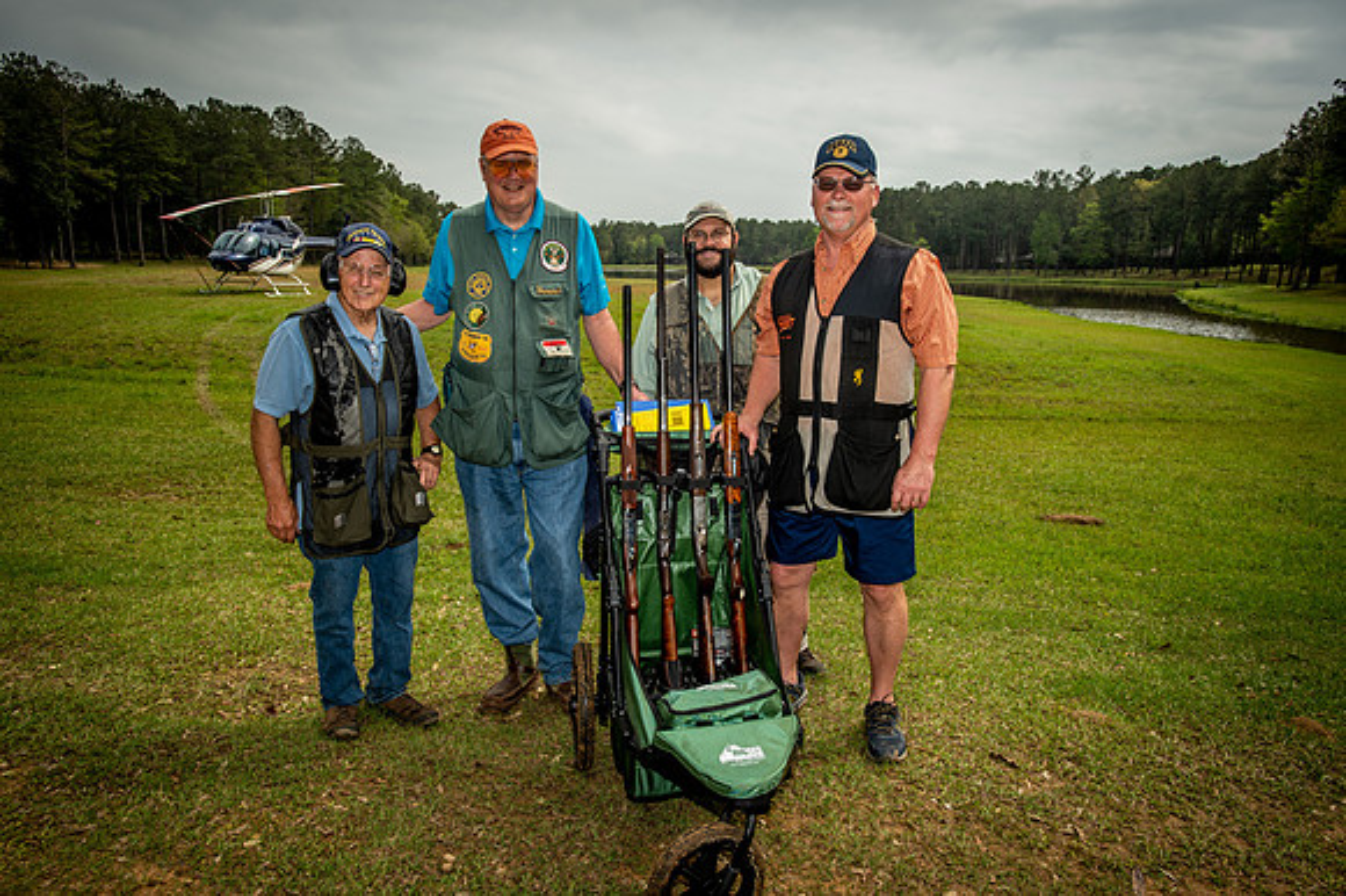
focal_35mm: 25
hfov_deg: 71.5
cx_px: 673
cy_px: 448
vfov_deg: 51.2
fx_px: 934
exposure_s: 1/250
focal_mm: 25
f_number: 6.3
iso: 125
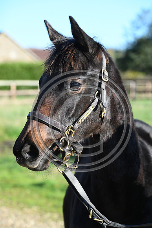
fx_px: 734
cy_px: 114
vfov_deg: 17.6
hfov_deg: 11.8
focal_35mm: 116
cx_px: 76
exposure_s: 1/1250
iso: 800
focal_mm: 116
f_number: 5.6
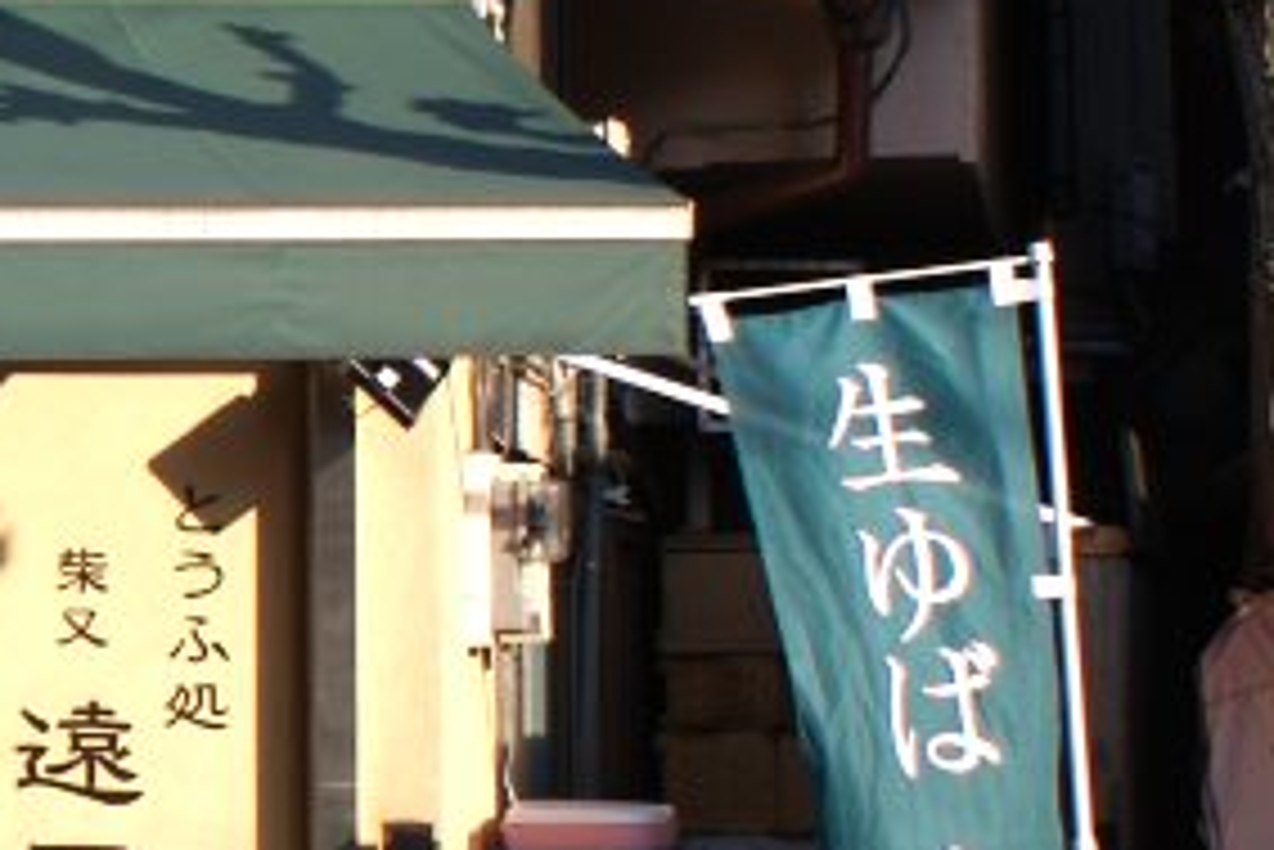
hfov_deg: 14.6
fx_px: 4496
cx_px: -864
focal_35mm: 127
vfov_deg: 10.8
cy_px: 508
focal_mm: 24
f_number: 9
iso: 100
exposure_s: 1/80
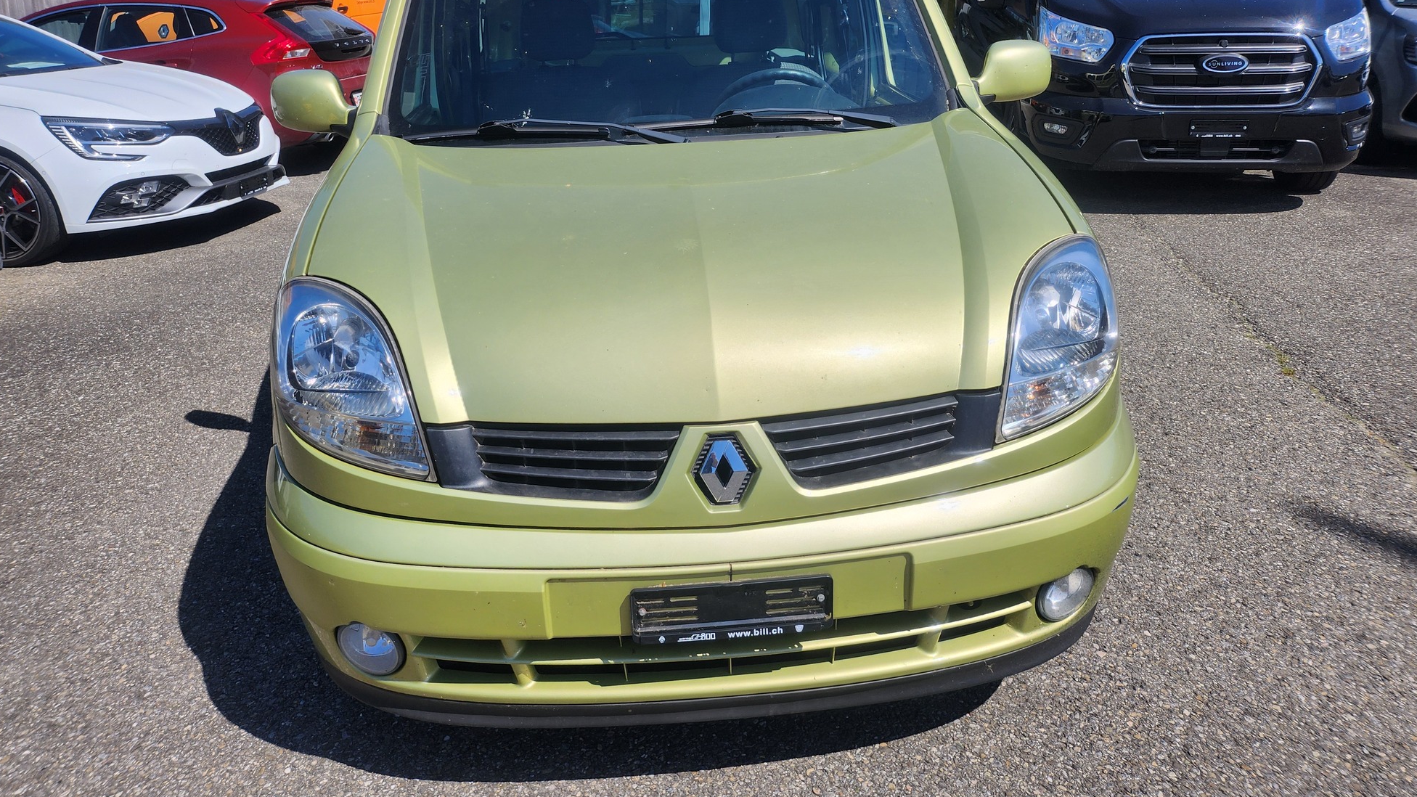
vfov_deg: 42.6
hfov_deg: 69.9
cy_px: 296
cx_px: 712
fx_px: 1014
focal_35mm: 27
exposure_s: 1/4591
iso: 50
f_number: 1.8
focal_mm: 5
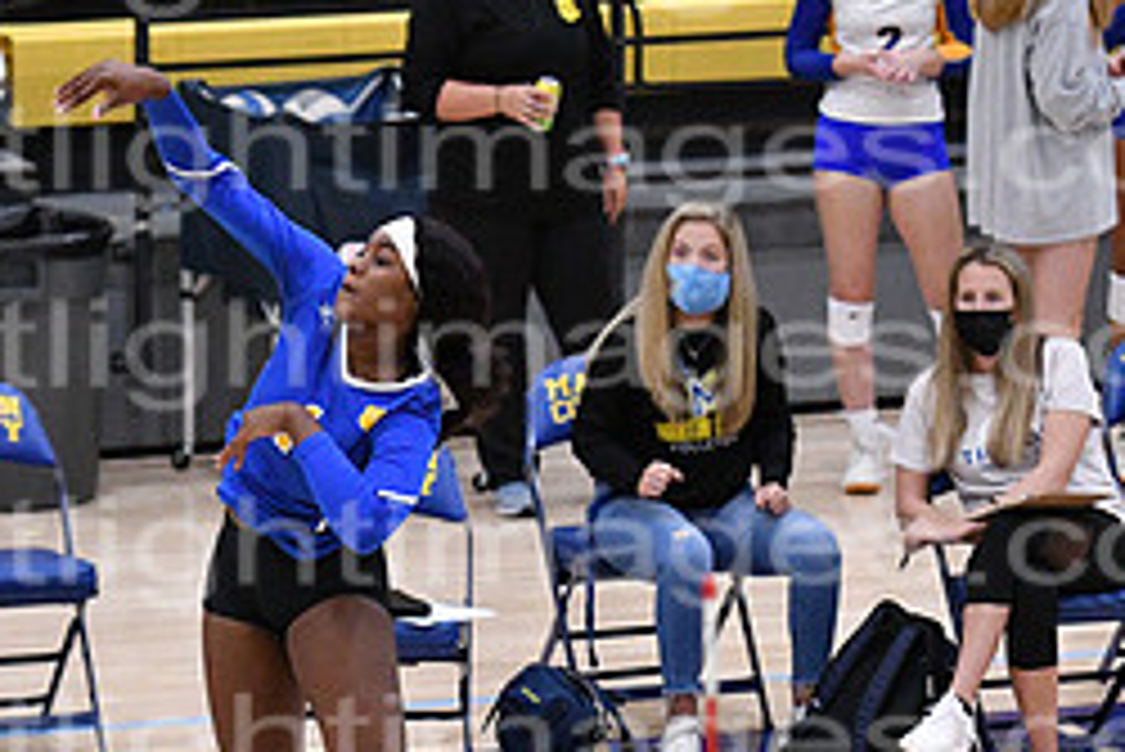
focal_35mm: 383
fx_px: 11975
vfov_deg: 3.6
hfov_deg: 5.4
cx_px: 315
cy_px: 651
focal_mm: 110
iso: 6400
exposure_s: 1/1000
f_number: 3.2
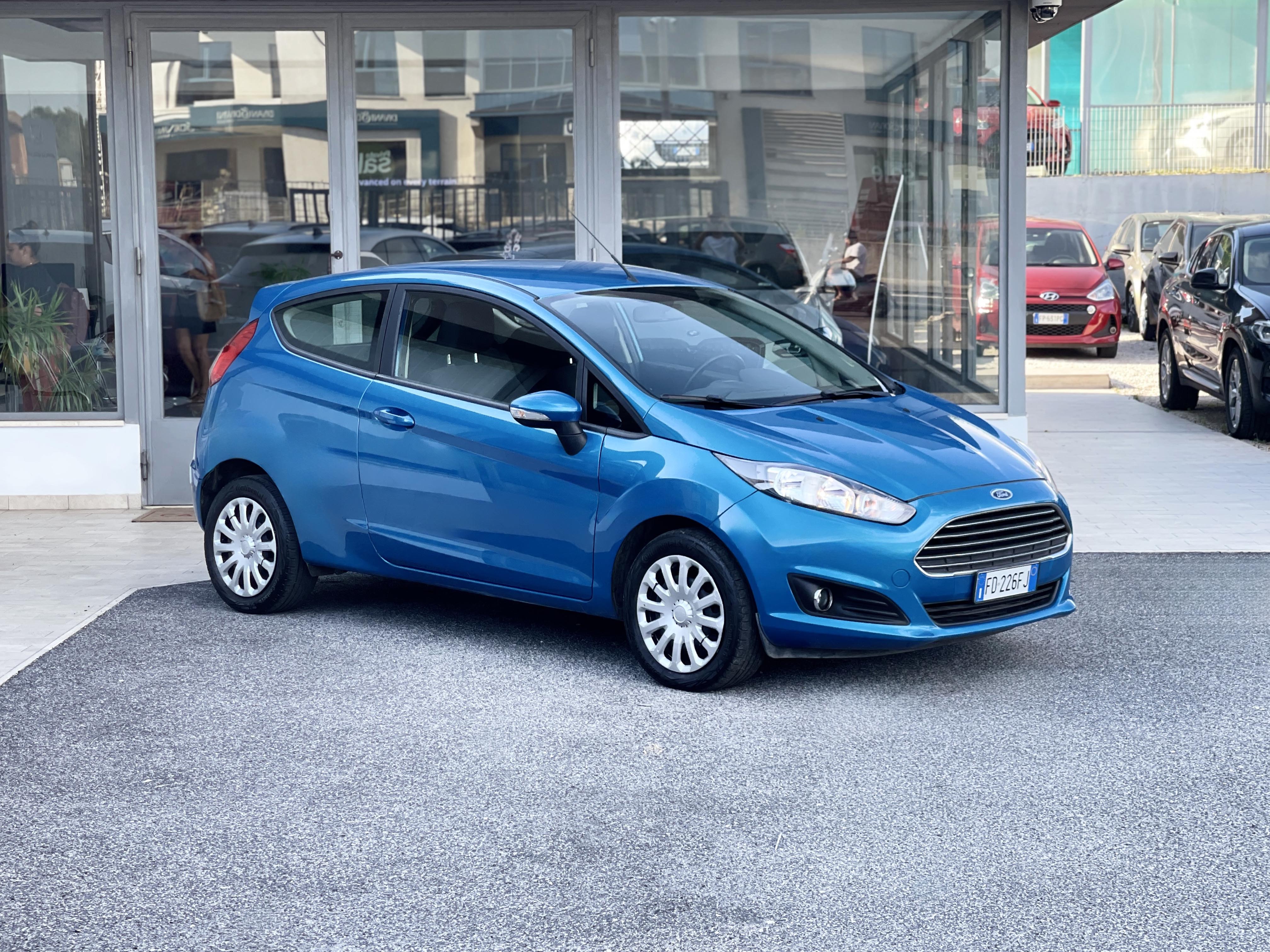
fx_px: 2348
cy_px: 476
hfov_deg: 30.3
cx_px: 635
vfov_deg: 22.9
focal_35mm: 64
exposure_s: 1/121
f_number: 2.2
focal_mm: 7.5
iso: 25
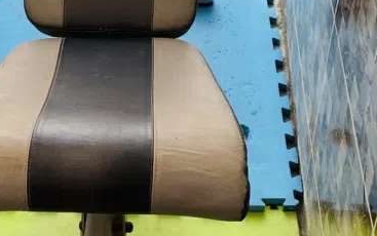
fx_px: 494
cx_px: 122
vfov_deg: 26.7
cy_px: 72
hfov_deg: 41.2
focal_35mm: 48
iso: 32
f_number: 1.8
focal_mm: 4.25
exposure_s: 1/327
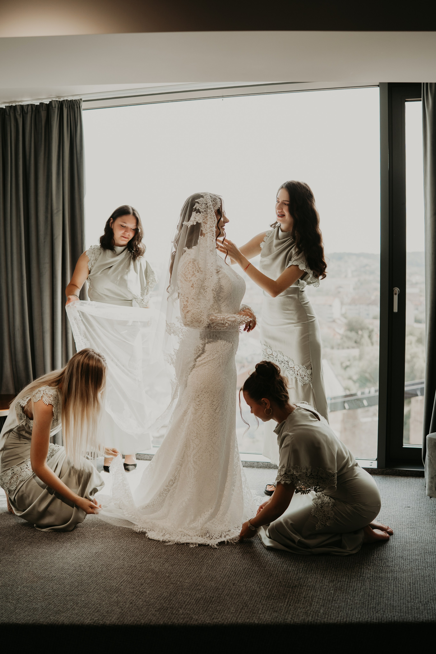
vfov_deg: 54.4
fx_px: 636
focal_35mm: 35
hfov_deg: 37.9
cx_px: 218
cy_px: 327
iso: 320
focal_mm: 35
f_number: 2
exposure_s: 1/640
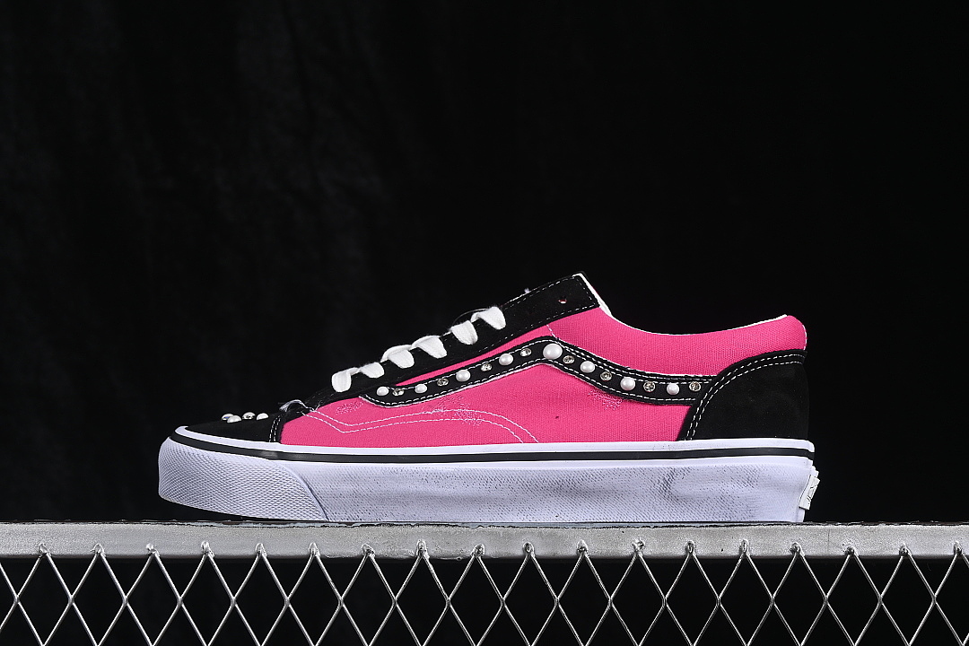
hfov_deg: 27.0
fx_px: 2019
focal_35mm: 75
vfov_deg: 18.2
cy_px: 323
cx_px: 484
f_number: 8
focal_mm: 50
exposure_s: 1/80
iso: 160
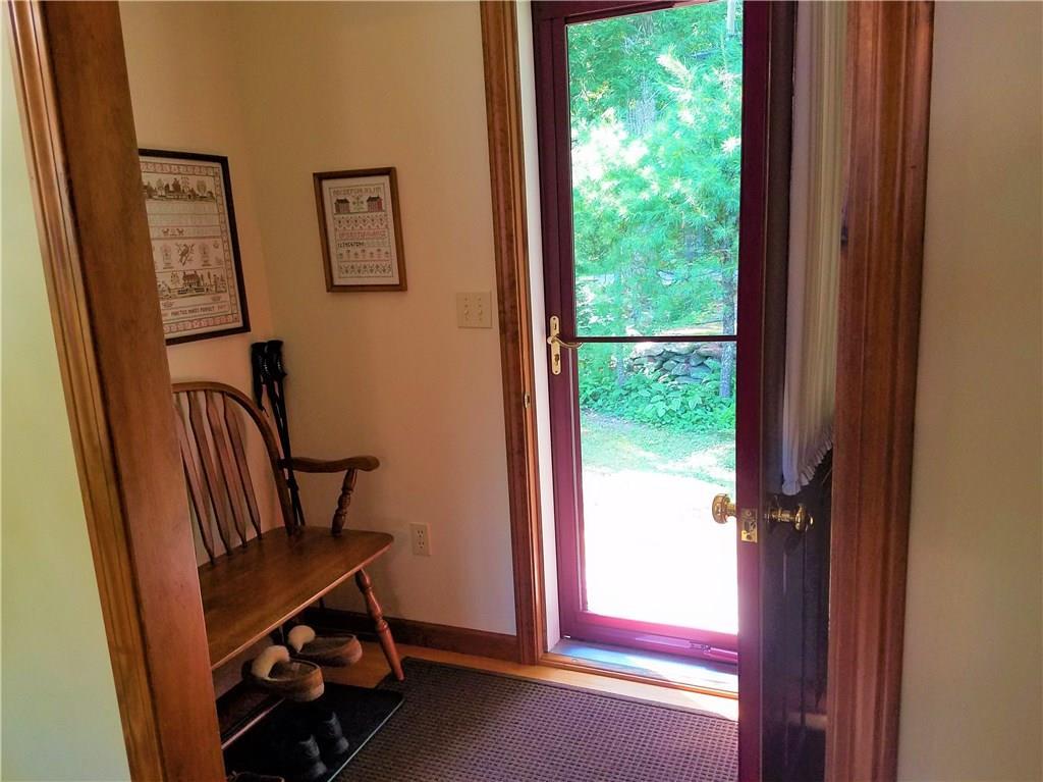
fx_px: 783
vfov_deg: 53.0
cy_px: 391
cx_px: 522
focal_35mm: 26
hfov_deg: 67.3
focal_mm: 4.2
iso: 160
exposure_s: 1/60
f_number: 1.7
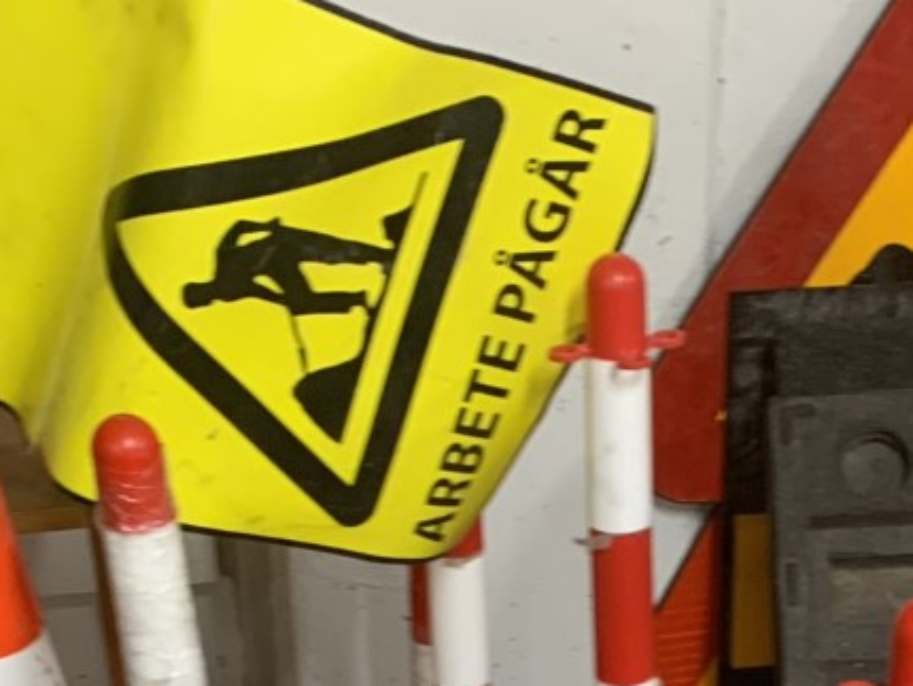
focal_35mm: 87
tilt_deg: -35.4
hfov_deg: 22.3
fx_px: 2296
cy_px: 943
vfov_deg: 15.9
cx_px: 658
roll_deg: -1.4
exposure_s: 1/50
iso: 320
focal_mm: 4.25
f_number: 1.8
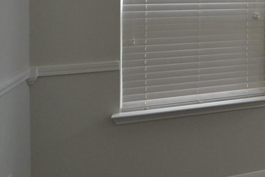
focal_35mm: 54
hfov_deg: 24.0
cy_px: -29
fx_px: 397
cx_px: 442
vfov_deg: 23.2
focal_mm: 10
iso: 400
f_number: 7.1
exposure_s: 1/80
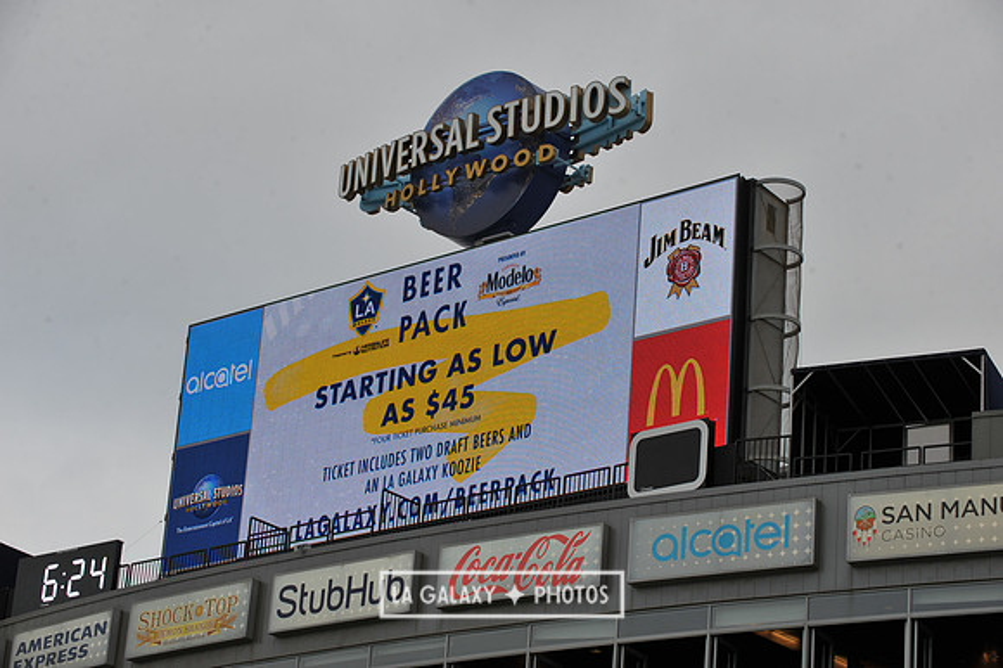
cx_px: 502
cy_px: 334
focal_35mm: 98
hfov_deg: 20.8
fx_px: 2729
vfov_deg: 13.9
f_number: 9
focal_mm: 98
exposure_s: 1/320
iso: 400
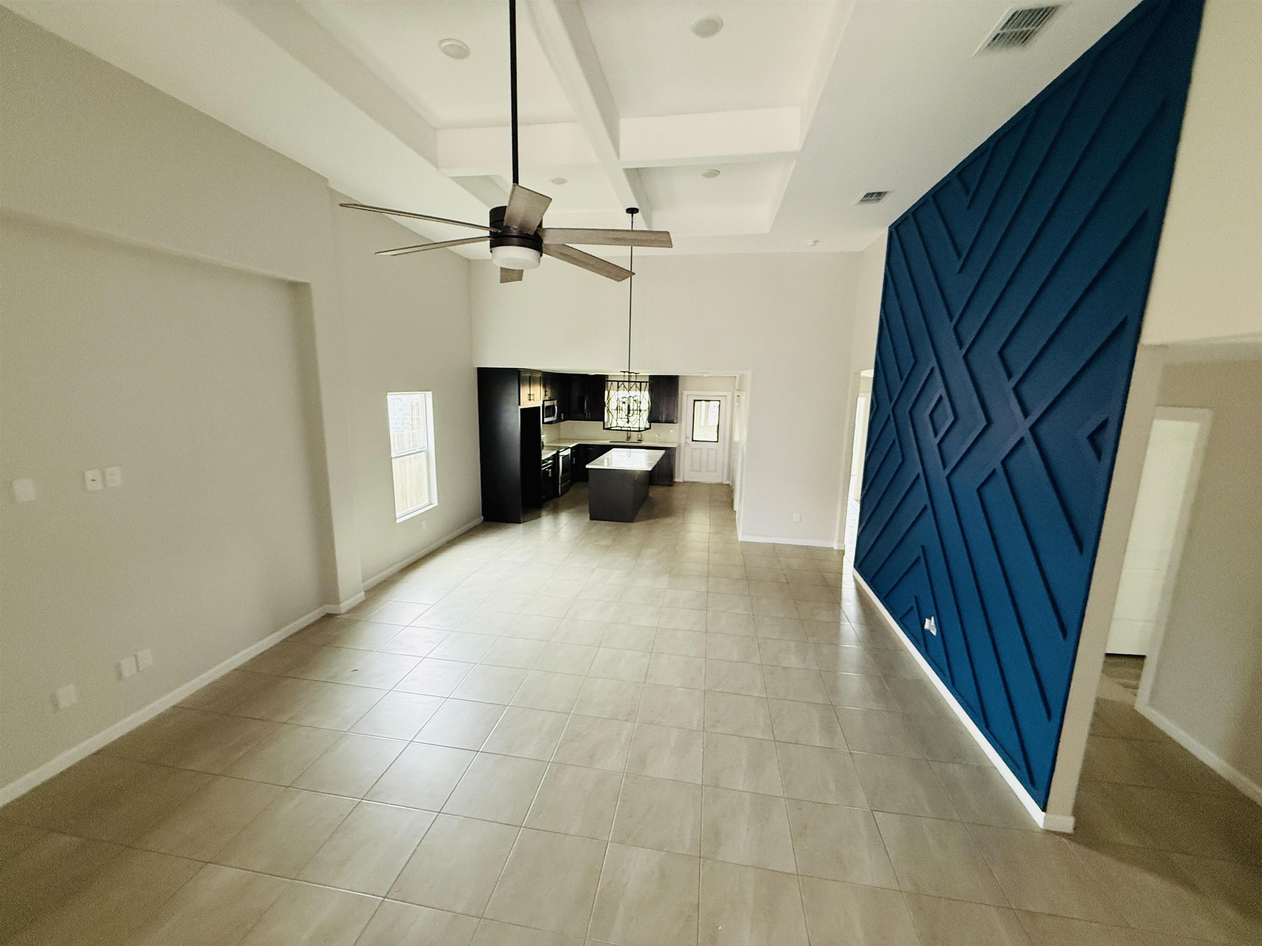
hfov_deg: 102.1
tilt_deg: -10.0
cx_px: 631
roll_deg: -0.3
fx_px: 510
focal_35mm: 14
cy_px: 473
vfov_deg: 85.7
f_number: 2.2
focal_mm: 2.22
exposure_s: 1/76
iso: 320
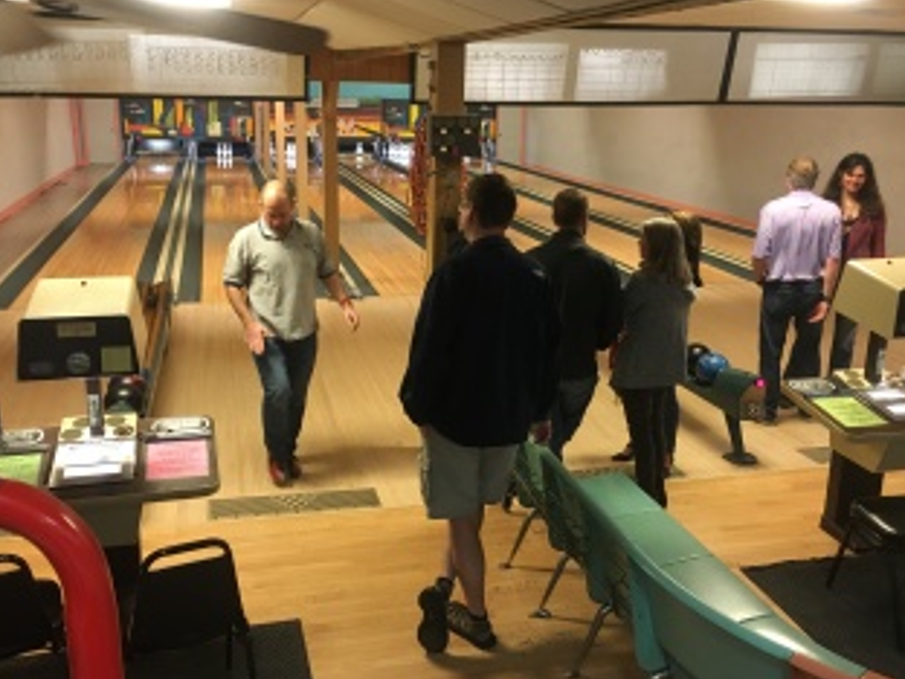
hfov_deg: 54.0
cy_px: 348
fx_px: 889
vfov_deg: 41.8
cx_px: 452
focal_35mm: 34
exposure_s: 1/30
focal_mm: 4.15
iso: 160
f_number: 2.2
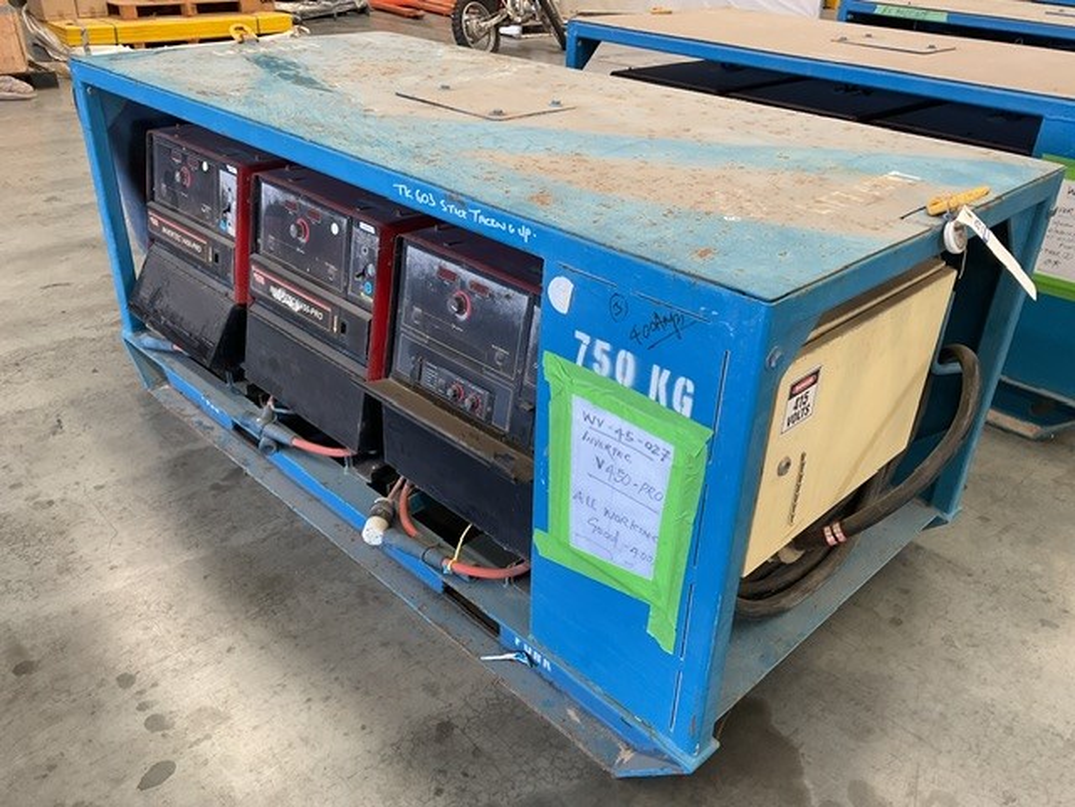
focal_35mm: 29
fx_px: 901
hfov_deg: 61.7
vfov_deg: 48.2
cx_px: 538
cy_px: 404
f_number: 1.8
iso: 40
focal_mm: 3
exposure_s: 1/50
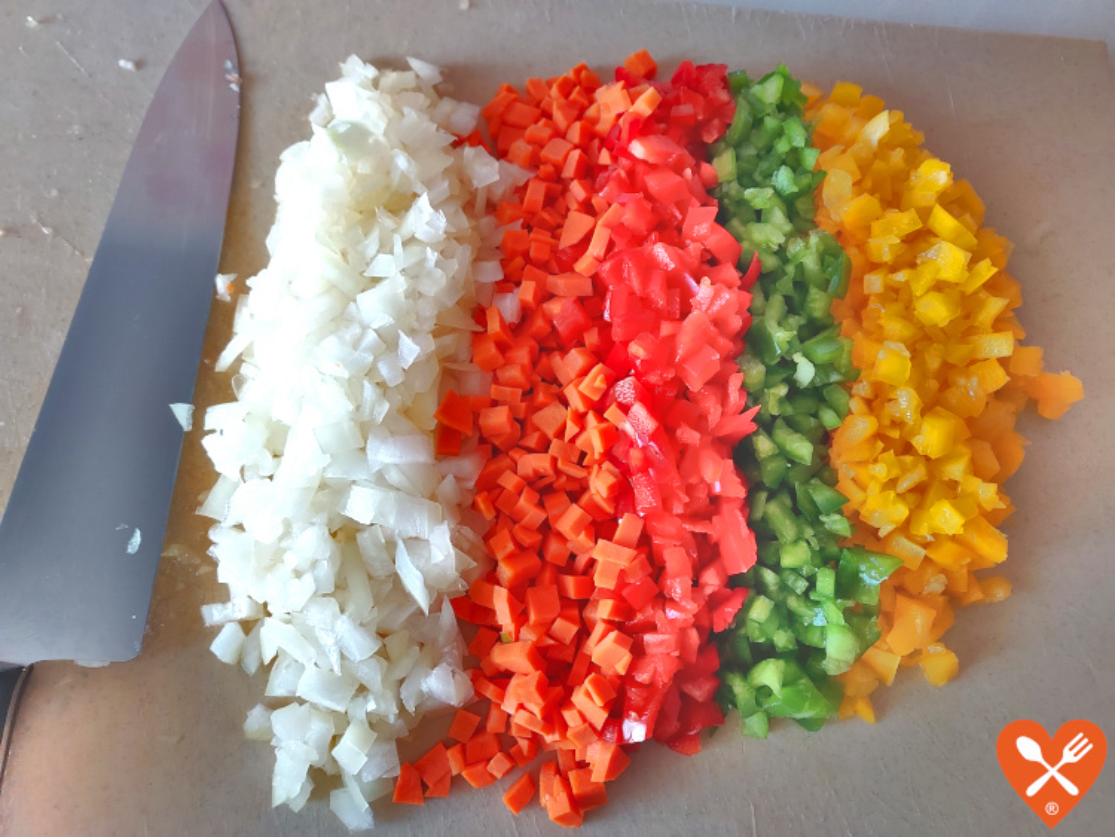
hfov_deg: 71.6
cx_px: 558
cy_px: 418
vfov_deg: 56.8
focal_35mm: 24
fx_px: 773
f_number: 1.8
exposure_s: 1/33
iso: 500
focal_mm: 4.6
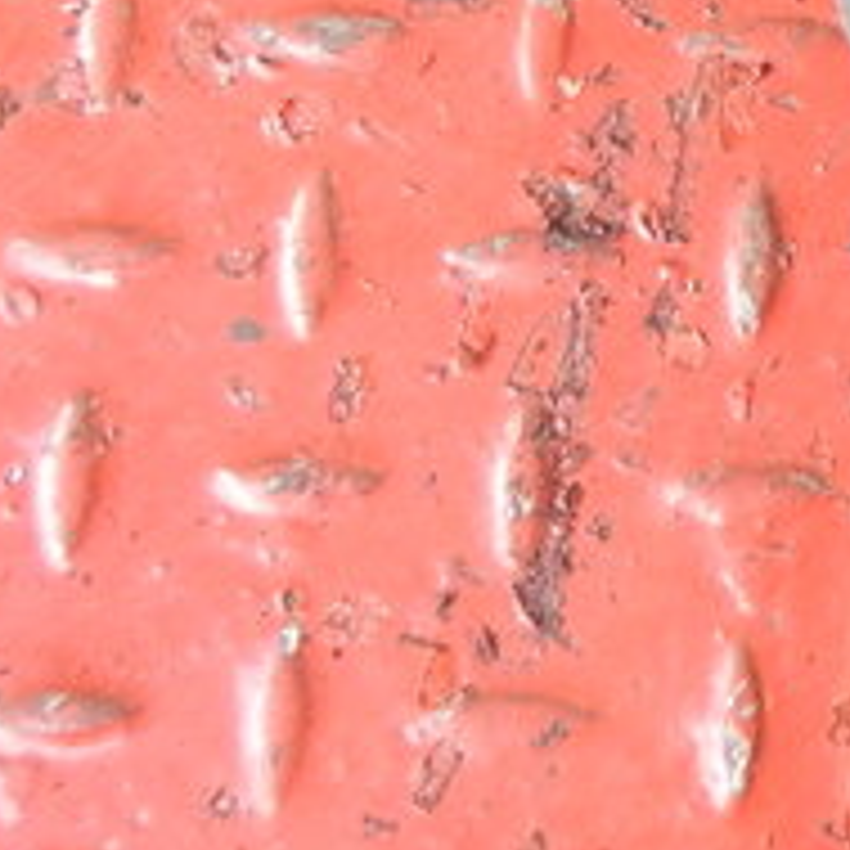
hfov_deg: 18.6
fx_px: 2334
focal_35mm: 84
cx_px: 1228
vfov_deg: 19.2
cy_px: -225
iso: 400
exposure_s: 1/40
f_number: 3.9
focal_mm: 5
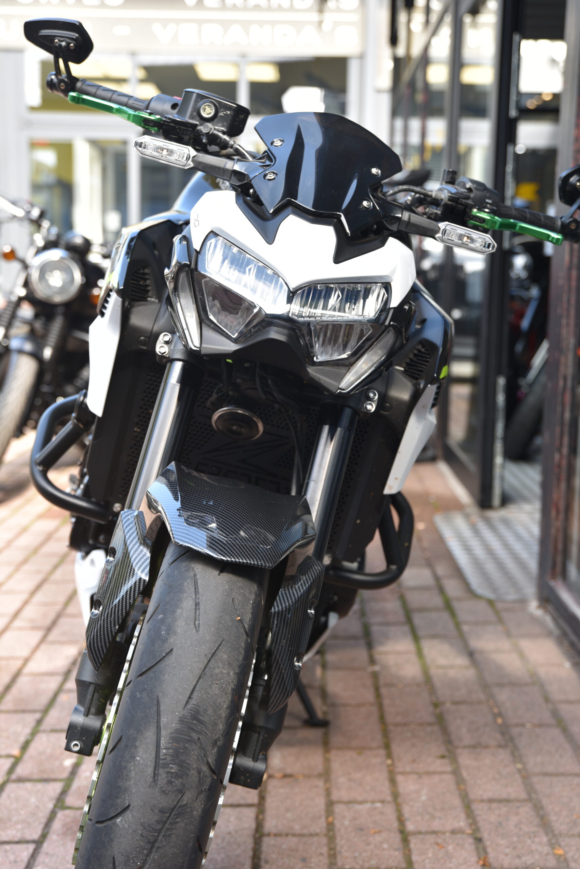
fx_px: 1255
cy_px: 434
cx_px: 290
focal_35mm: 52
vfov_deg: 38.2
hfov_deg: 26.0
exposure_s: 1/60
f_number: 4
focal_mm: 52
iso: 100
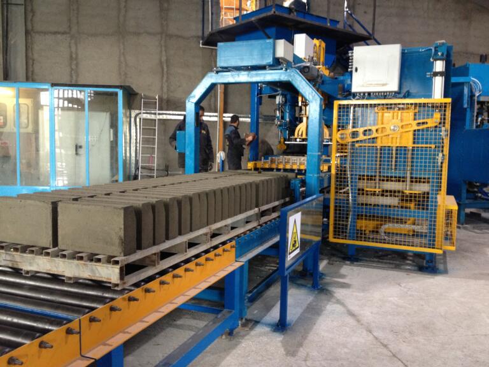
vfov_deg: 40.7
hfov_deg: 52.6
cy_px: 184
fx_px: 494
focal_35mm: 35
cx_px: 244
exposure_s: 1/20
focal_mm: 4.28
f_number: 2.4
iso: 160
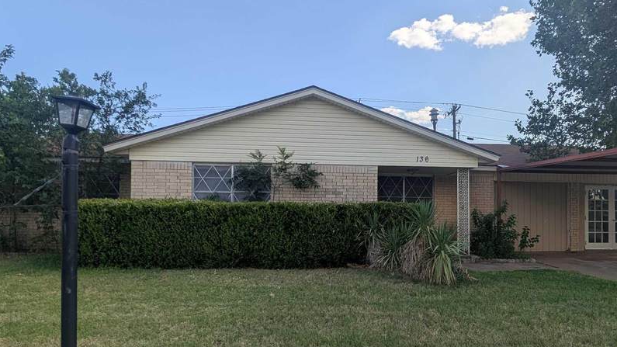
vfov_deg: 53.3
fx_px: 344
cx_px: 343
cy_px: 205
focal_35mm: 21
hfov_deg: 83.5
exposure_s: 1/2088
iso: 48
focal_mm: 2.02
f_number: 1.7
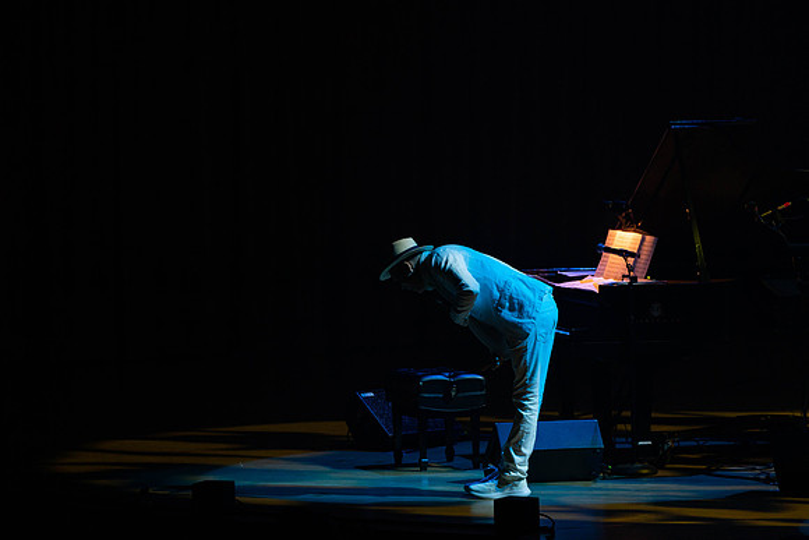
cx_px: 404
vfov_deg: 5.0
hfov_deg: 7.5
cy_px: 270
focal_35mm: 274
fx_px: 6159
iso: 2500
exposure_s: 1/250
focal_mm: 274
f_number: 5.6
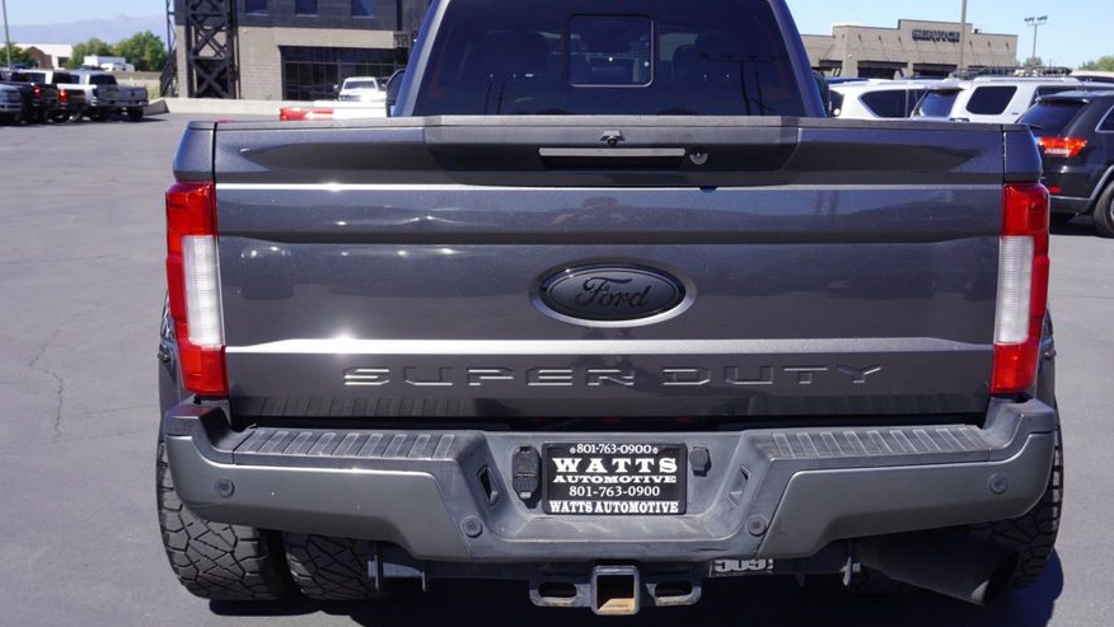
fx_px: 1141
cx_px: 637
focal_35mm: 39
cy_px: 336
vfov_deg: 30.7
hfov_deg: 51.9
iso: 100
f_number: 7.1
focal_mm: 21
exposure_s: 1/200
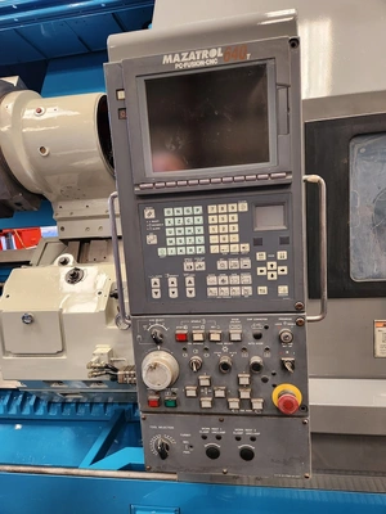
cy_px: 257
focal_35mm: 23
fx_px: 342
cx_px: 193
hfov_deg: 58.9
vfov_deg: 73.9
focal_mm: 5.4
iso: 400
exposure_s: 1/120
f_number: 1.8
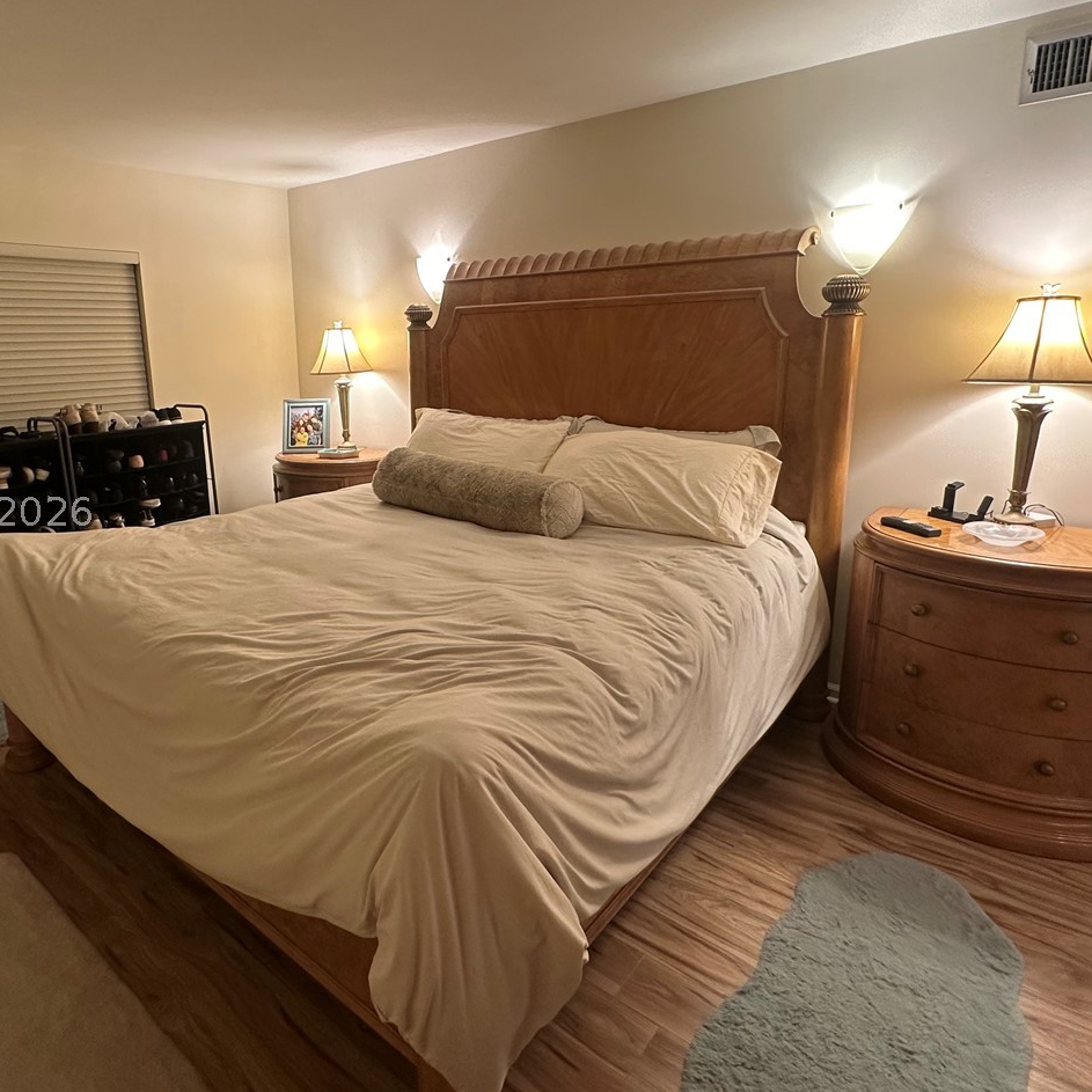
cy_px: 512
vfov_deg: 72.1
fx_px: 749
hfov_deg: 71.5
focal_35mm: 21
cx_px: 448
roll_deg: +1.0
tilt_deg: -13.4
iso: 160
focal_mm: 2.22
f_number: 2.2
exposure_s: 1/60
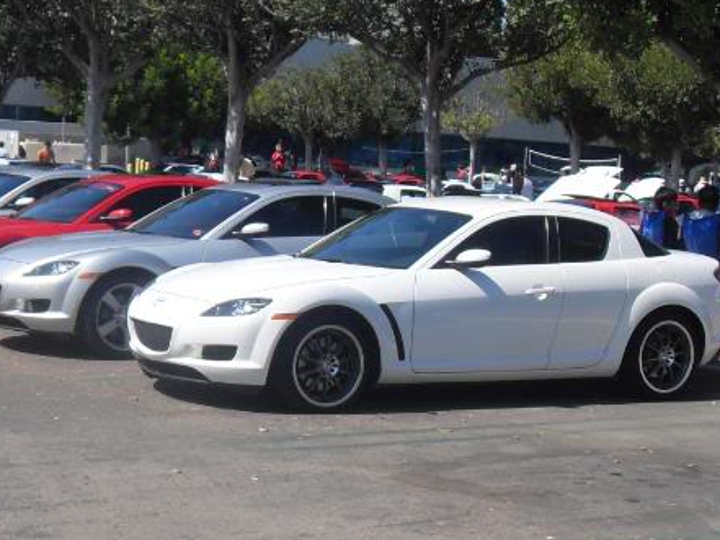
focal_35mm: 79
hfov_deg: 24.5
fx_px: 1644
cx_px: 219
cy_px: 341
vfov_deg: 18.6
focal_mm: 6.3
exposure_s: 1/250
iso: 80
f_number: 7
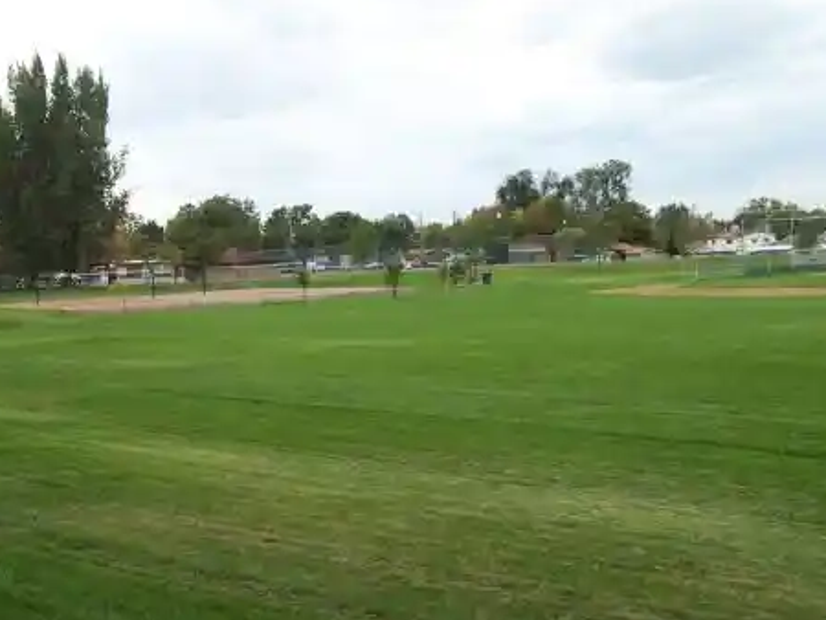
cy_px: 350
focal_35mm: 54
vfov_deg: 27.0
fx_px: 1289
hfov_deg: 35.5
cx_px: 391
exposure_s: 1/500
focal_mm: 6.3
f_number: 2.8
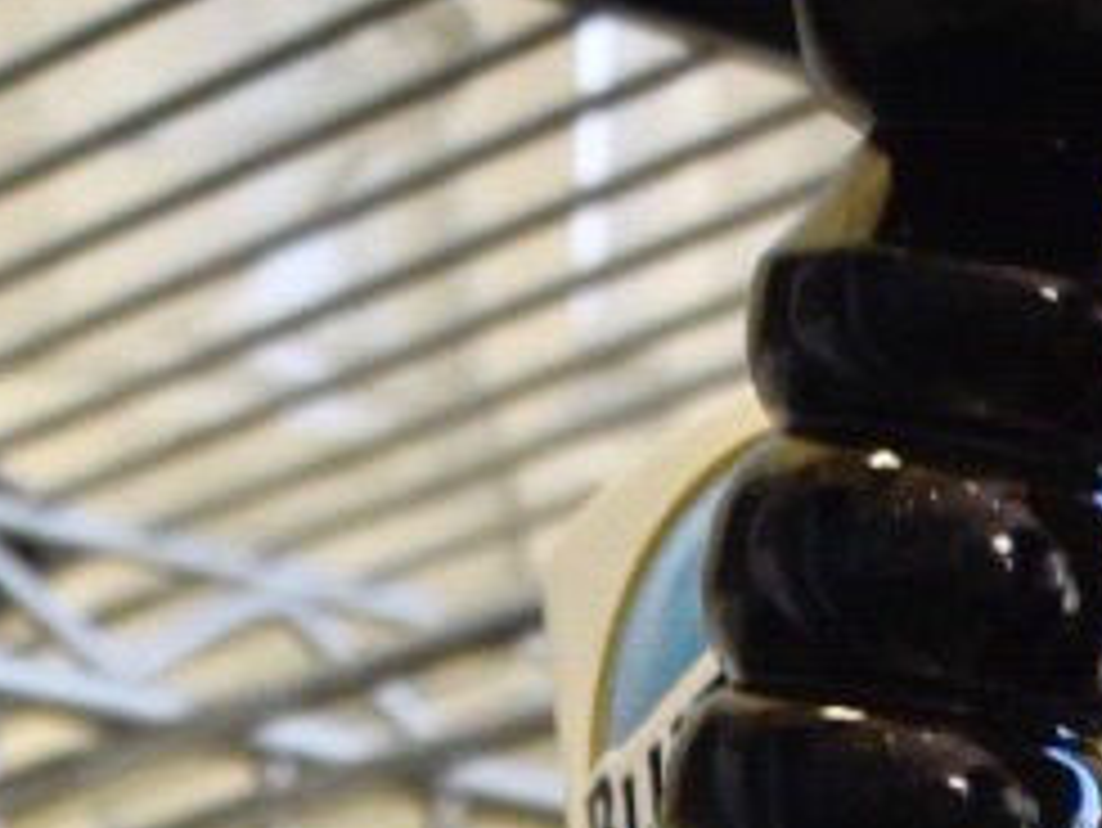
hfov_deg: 8.6
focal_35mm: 229
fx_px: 7294
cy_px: 2380
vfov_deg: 6.1
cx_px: 499
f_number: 5.6
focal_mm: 24
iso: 800
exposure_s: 1/100
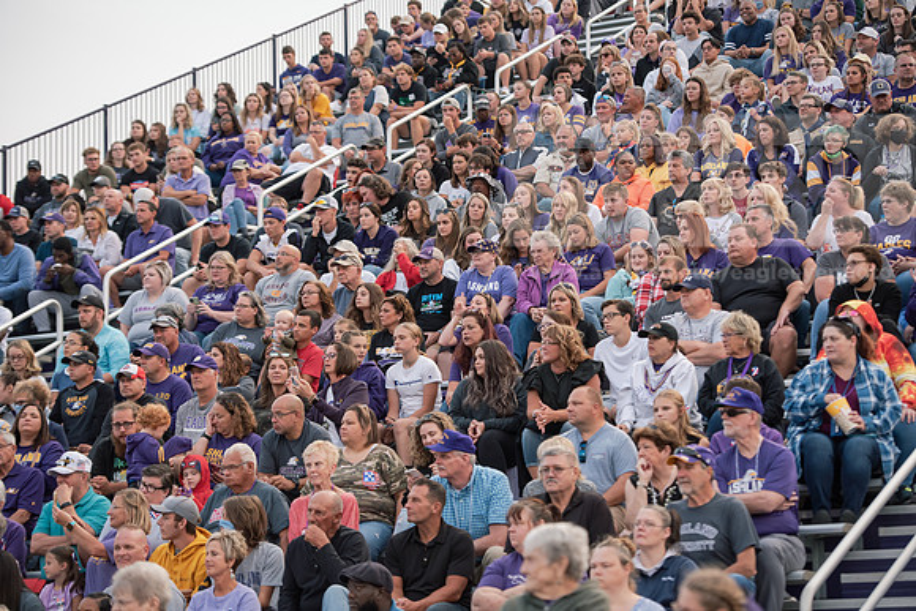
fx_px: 2596
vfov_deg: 13.4
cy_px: 306
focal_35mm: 102
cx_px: 458
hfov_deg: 20.0
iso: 1250
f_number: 3.2
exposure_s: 1/800
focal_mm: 102
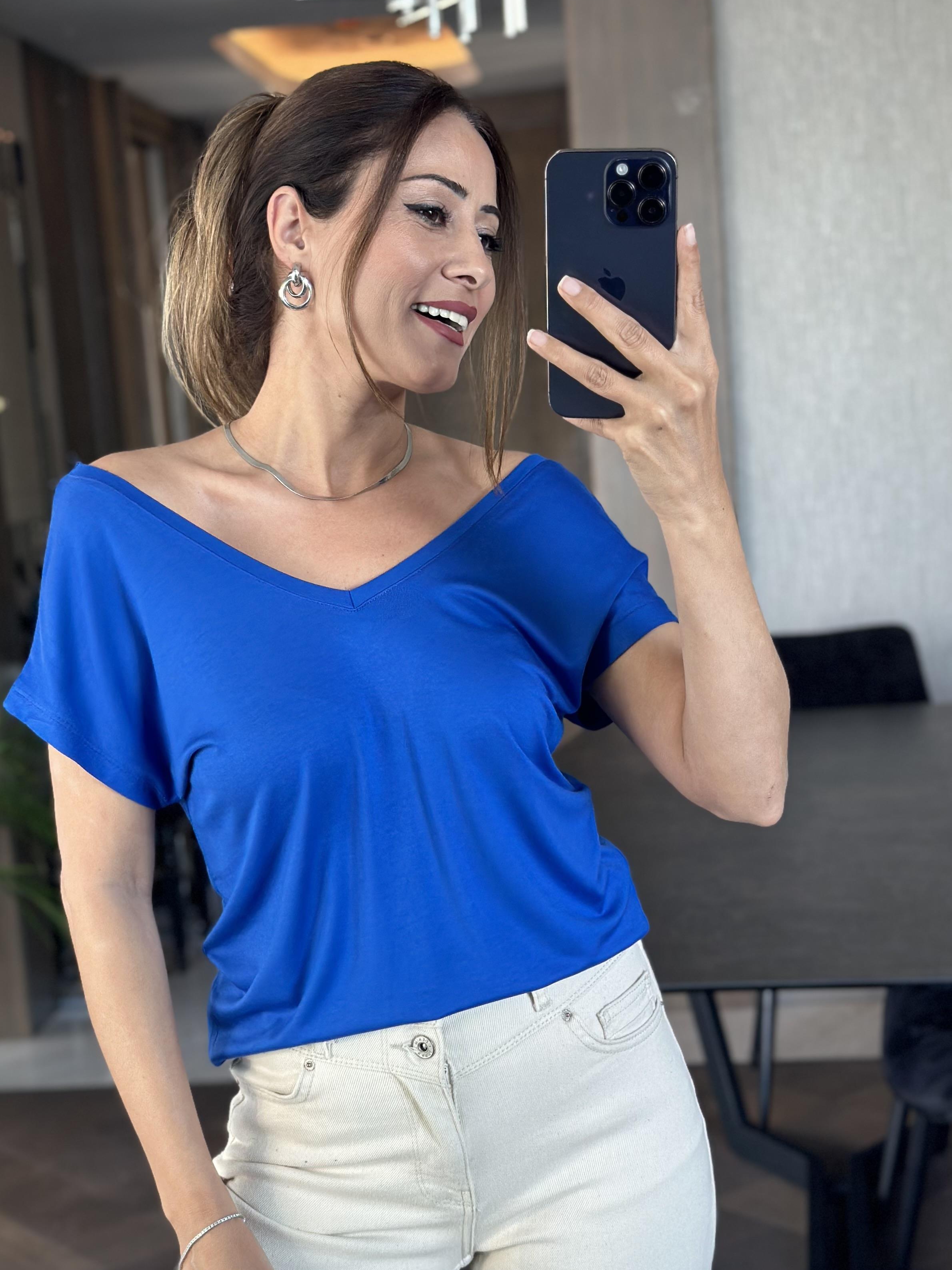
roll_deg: +5.5
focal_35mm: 61
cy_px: 711
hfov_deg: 24.0
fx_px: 2237
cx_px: 355
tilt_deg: -15.9
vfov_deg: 31.6
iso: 125
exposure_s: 1/60
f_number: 1.78
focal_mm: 6.86
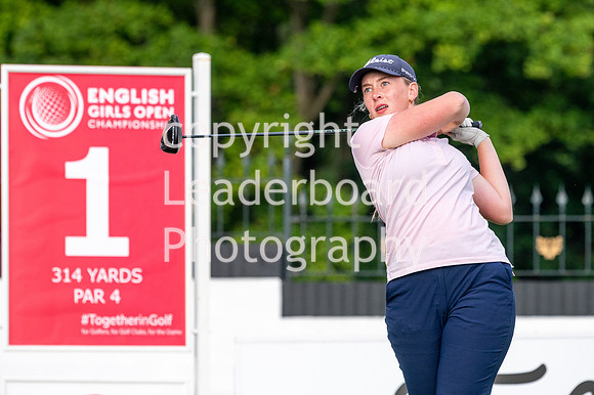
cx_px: 297
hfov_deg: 4.6
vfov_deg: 3.1
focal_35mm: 450
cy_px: 198
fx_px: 7420
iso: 400
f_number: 6.3
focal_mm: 300
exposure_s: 1/800
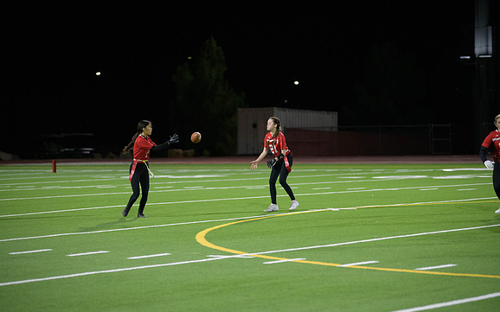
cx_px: 250
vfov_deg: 9.9
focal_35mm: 133
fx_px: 1812
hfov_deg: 15.7
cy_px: 153
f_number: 2.8
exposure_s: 1/640
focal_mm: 130
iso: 3200
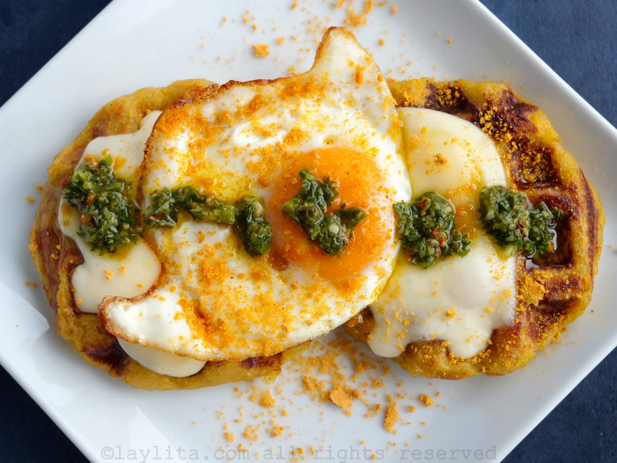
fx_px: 963
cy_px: 232
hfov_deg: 35.5
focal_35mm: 54
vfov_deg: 27.0
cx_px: 308
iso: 320
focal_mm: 27
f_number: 3.6
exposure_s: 1/60
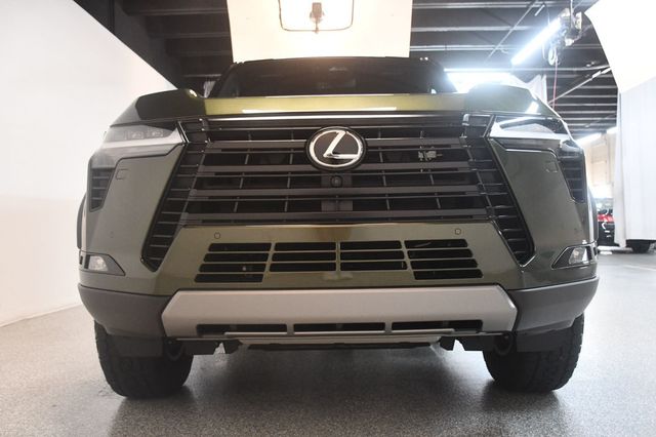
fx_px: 601
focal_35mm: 33
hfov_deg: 57.2
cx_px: 328
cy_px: 218
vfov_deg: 39.9
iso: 3200
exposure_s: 1/100
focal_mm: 22
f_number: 3.5
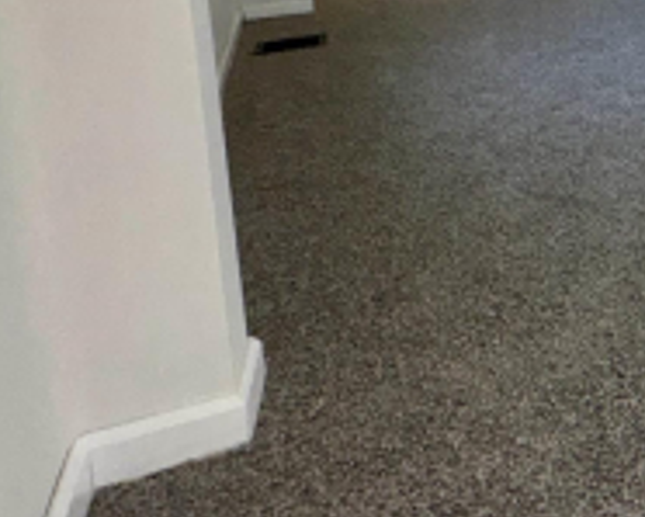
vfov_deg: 27.2
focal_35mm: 49
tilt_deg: -6.0
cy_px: -104
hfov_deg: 27.6
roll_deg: +1.2
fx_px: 936
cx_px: 941
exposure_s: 1/122
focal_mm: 2.22
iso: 80
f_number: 2.2
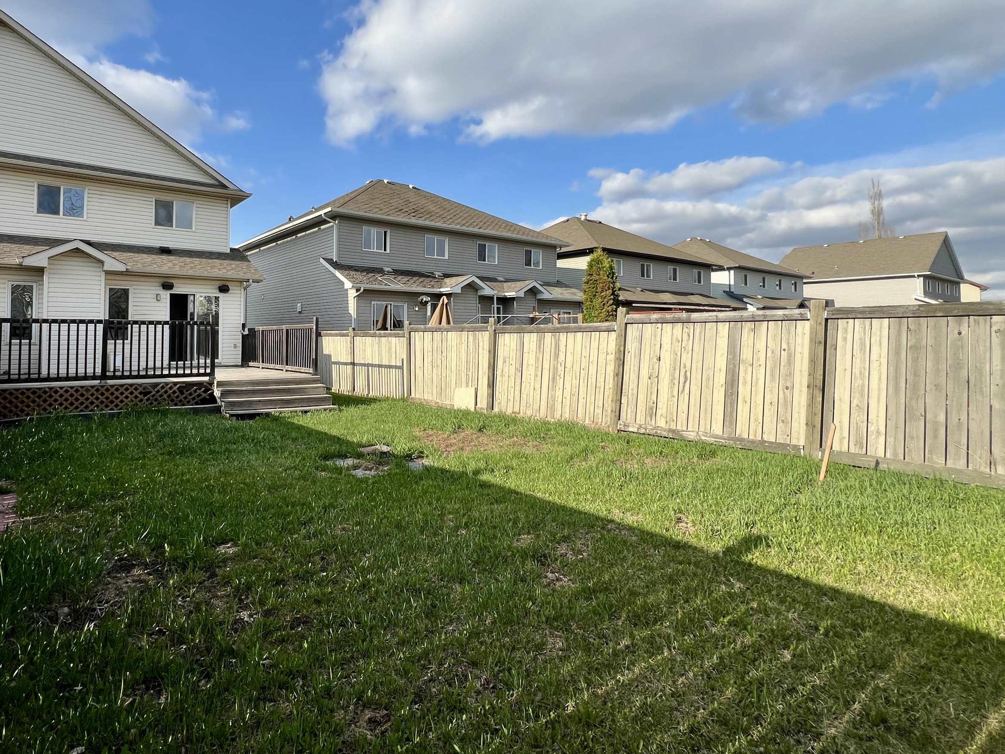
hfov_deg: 89.3
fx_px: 494
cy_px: 324
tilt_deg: +1.5
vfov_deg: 74.3
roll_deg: -1.1
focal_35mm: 17
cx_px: 379
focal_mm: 1.57
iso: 32
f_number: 1.8
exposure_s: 1/1292
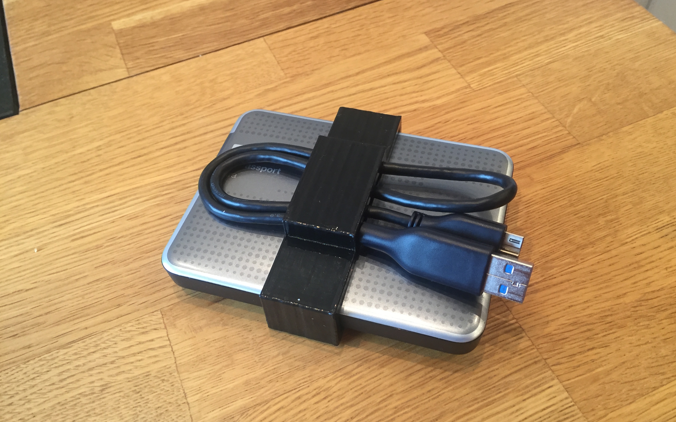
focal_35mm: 31
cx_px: 339
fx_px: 571
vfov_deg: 40.6
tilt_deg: -54.9
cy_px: 222
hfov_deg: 61.2
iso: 160
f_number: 2.2
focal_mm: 4.15
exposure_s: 1/33
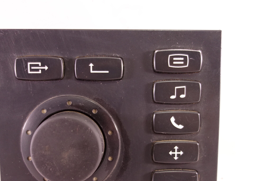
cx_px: 125
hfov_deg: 54.4
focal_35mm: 35
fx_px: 263
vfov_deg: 37.8
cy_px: 106
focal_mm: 10.4
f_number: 1.8
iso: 500
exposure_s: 1/100
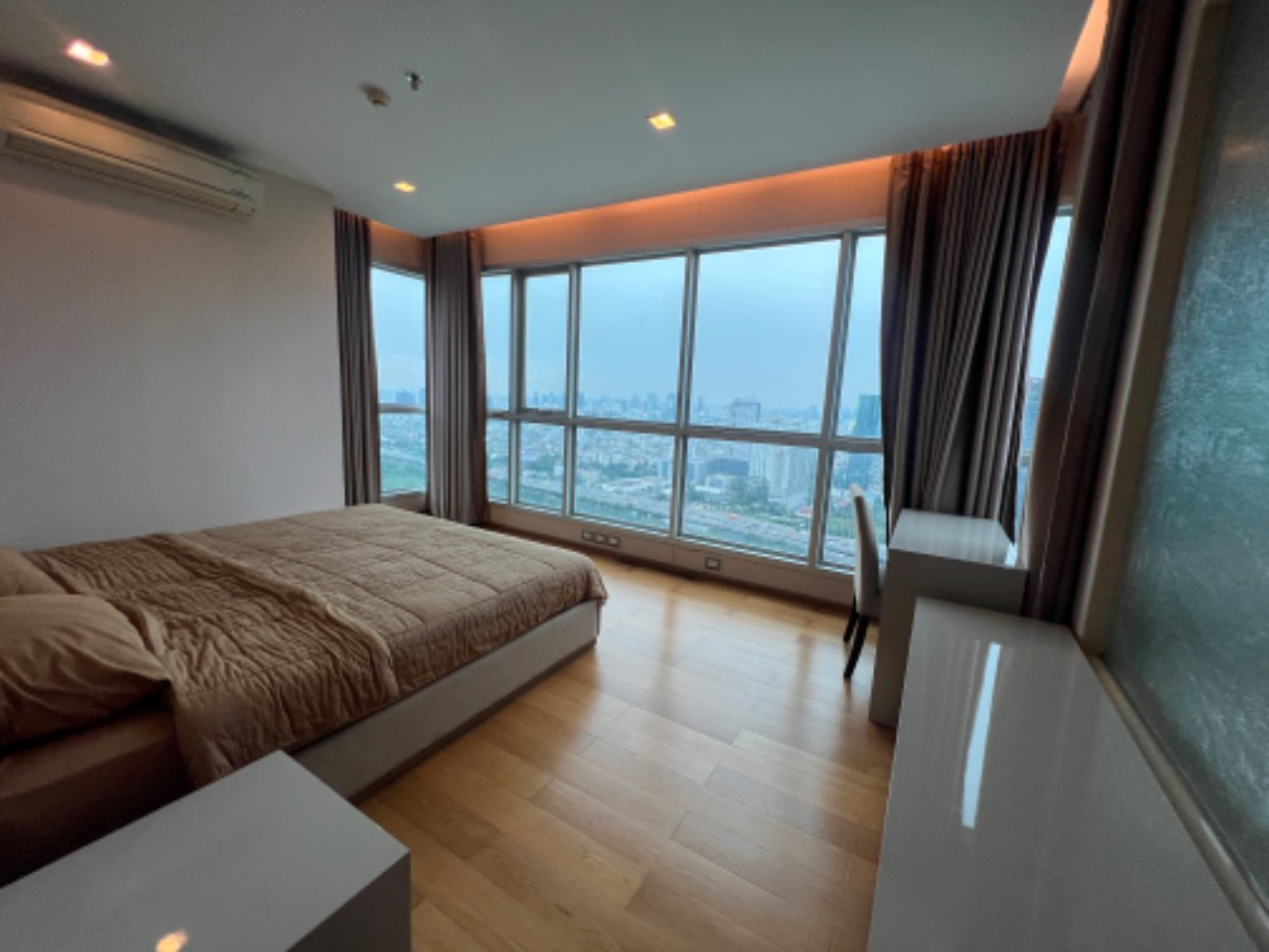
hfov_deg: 106.2
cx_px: 634
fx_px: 477
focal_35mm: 13
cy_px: 476
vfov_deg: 89.9
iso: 32
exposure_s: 1/252
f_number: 1.8
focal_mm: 1.57
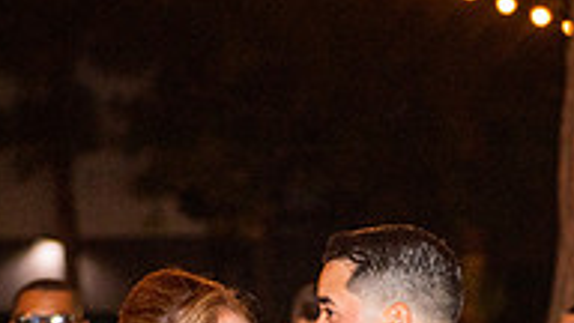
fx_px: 3364
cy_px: 501
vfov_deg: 5.4
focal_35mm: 221
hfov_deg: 9.7
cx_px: 365
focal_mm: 70
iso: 1250
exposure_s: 1/125
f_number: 2.8
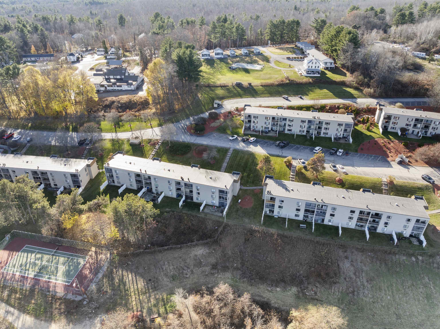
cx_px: 220
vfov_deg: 56.8
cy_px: 164
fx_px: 305
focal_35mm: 24
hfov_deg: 71.6
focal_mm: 12.29
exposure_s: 1/400
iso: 250
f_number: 2.8
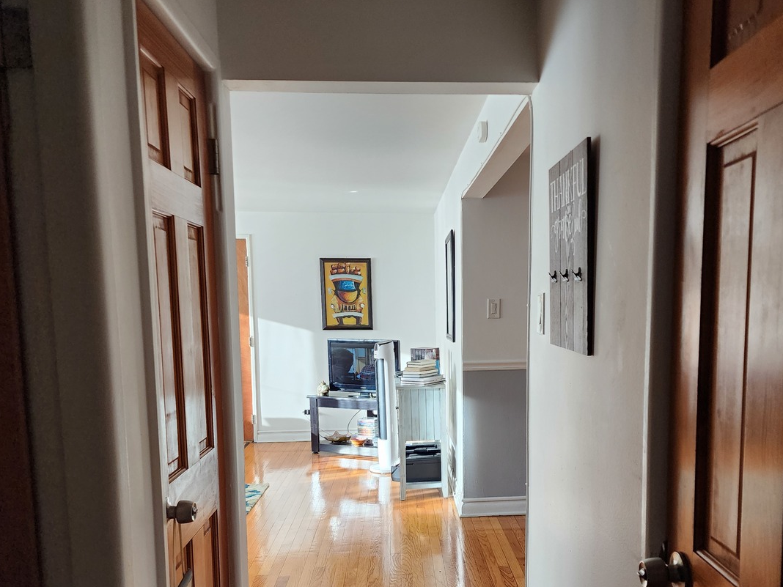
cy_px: 392
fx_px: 701
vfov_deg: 44.8
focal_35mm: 31
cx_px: 462
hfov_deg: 58.0
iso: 160
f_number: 1.8
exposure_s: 1/180
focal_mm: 6.4
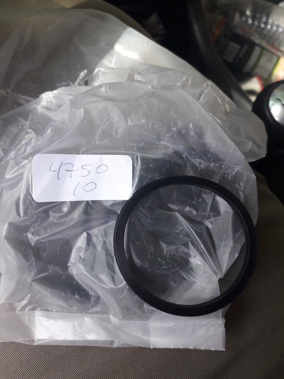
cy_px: 190
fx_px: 295
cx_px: 142
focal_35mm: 27
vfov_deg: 65.3
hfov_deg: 51.4
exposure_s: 1/100
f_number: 1.9
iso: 40
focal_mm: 3.6
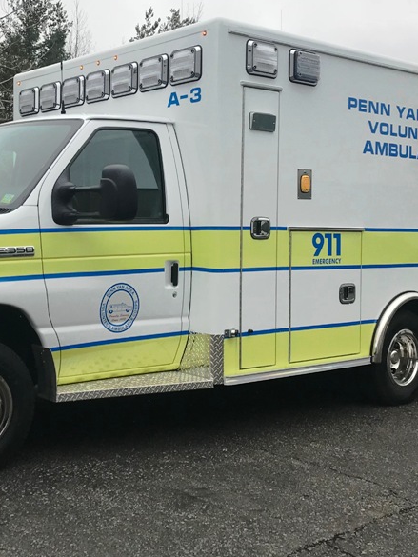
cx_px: 103
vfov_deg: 38.8
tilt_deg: -0.2
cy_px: 246
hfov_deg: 29.2
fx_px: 789
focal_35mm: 49
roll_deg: -1.6
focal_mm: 3.99
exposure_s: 1/467
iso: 20
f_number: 1.8
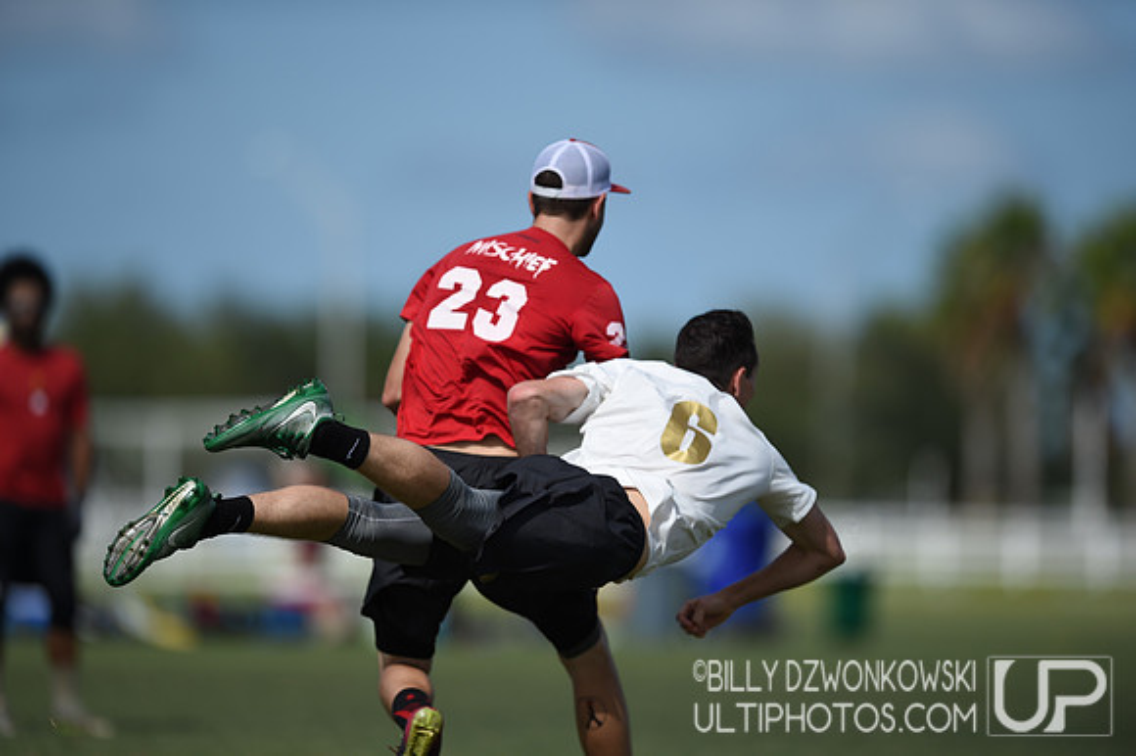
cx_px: 568
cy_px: 378
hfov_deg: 5.2
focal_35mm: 400
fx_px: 12615
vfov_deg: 3.4
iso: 200
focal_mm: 400
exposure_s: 1/8000
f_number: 2.8
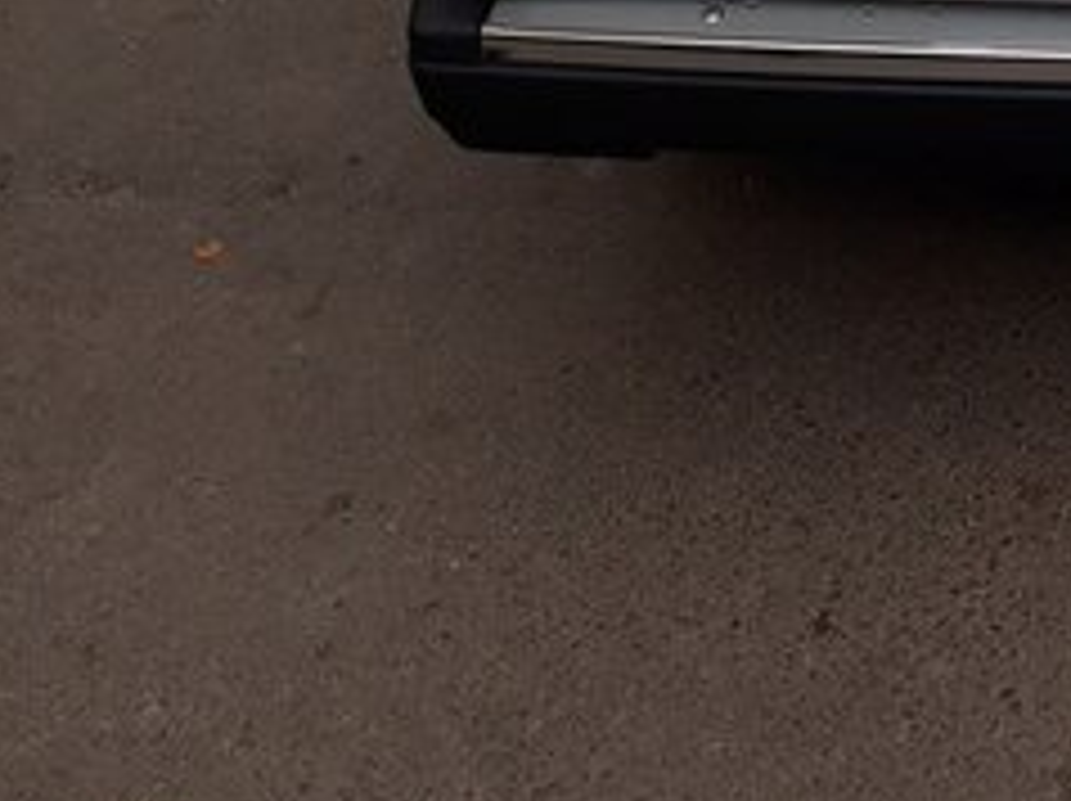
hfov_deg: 23.9
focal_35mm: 75
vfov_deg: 18.2
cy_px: -259
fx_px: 2318
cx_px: 1246
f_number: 1.9
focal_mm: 3.6
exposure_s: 1/495
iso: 40
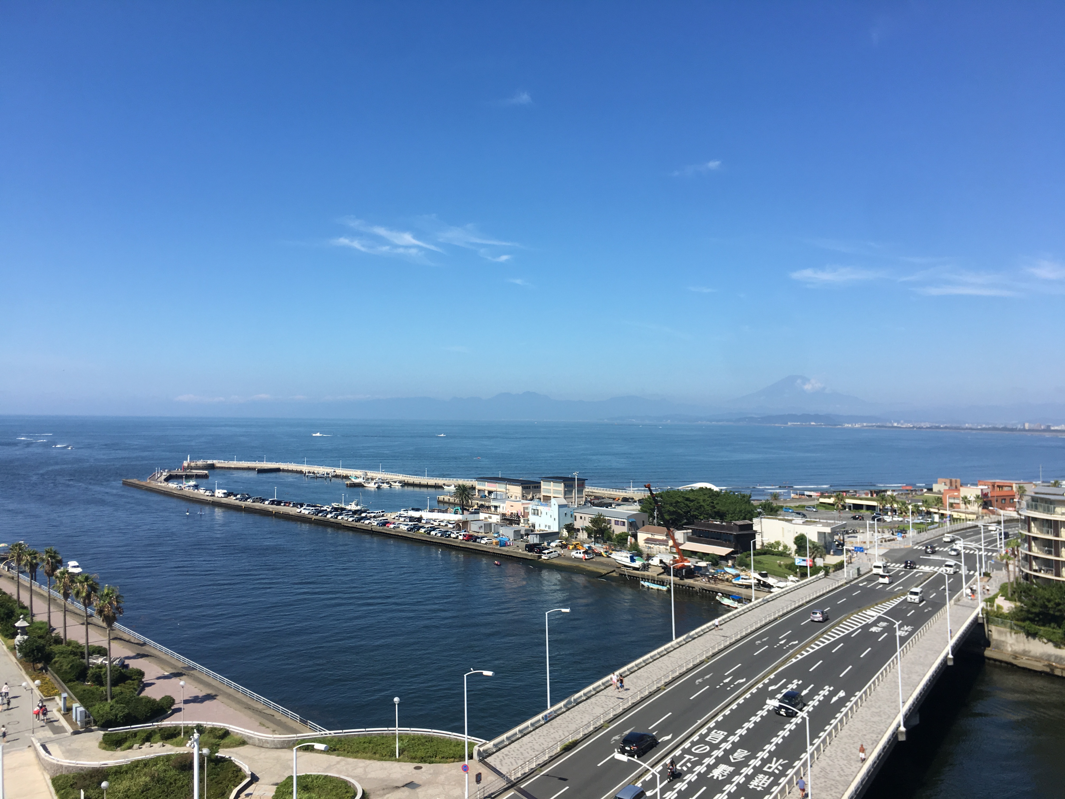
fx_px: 892
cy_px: 400
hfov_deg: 61.7
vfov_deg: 48.2
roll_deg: -1.2
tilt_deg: +2.2
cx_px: 532
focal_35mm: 29
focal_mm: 4.15
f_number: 2.2
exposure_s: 1/1748
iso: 25
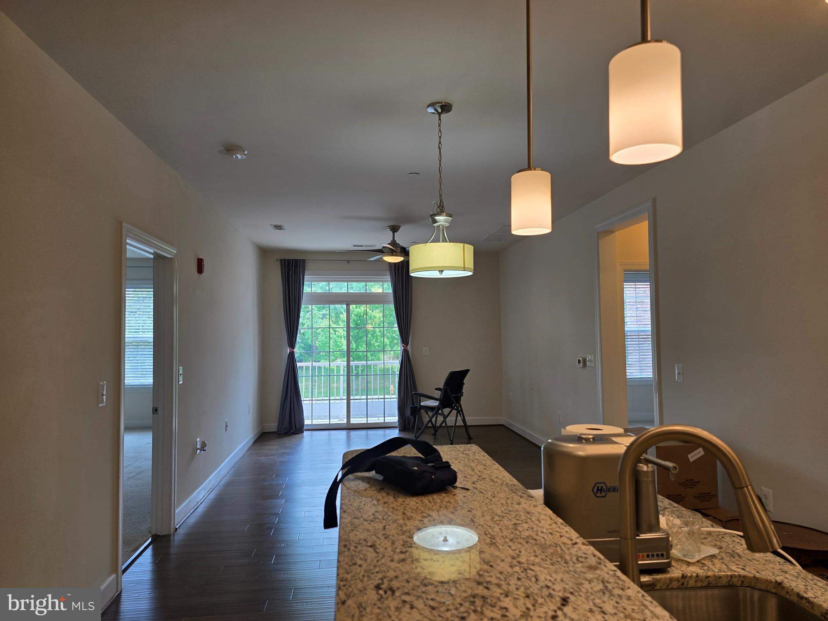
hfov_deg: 73.9
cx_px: 414
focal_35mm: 23
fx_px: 550
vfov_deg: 58.9
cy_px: 310
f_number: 1.7
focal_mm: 6.3
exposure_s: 1/120
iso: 50
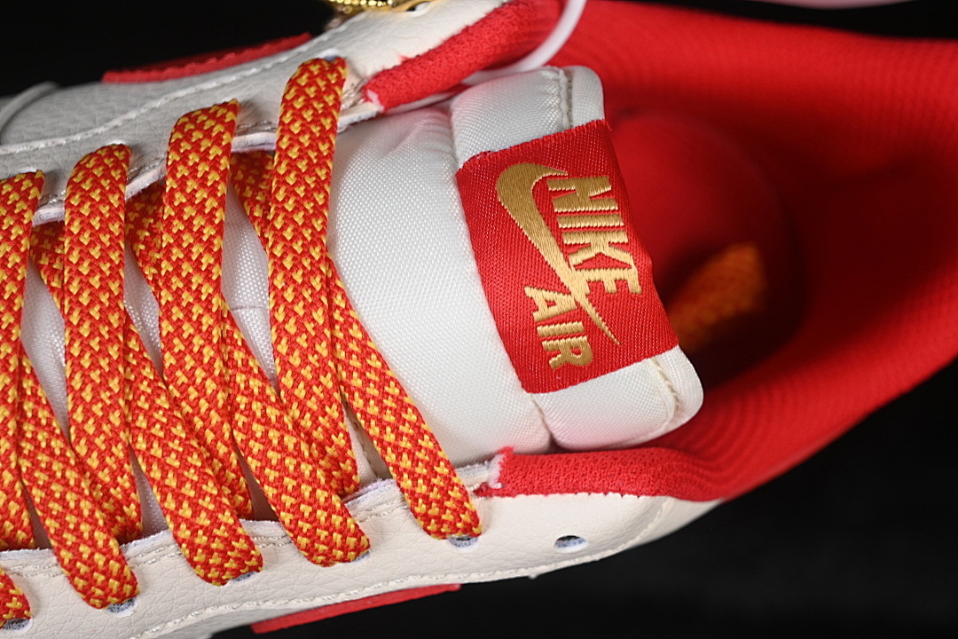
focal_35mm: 75
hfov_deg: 27.0
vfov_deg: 18.2
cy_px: 320
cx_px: 479
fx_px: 1996
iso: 160
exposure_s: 1/80
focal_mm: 50
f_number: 7.1
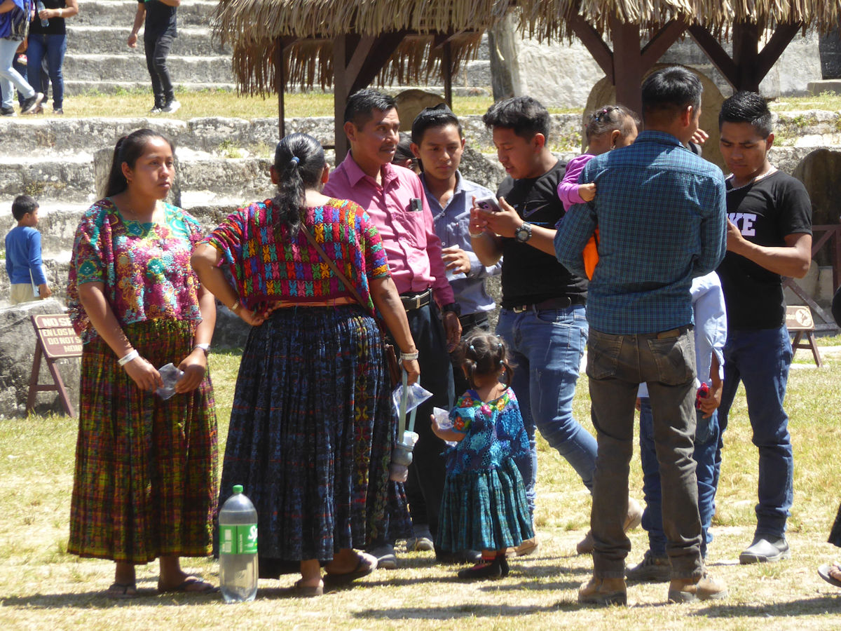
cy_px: 316
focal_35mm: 160
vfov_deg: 9.3
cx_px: 420
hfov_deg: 12.3
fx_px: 3887
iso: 100
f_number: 5.5
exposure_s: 1/125
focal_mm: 28.7
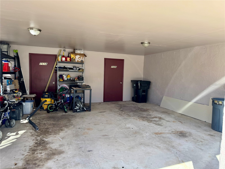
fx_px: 156
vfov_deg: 56.8
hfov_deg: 71.6
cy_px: 84
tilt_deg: -5.7
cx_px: 112
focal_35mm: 24
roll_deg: -1.9
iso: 80
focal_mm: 6.76
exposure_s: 1/522
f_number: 1.78
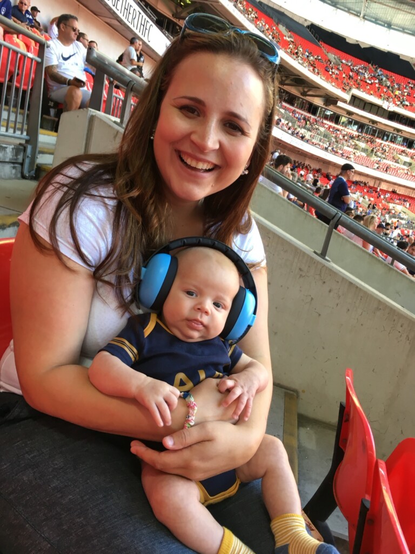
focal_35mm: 29
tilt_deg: -12.2
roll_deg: -14.2
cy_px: 277
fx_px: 464
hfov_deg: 48.2
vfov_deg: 61.7
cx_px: 208
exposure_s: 1/33
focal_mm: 4.15
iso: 25
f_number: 2.2
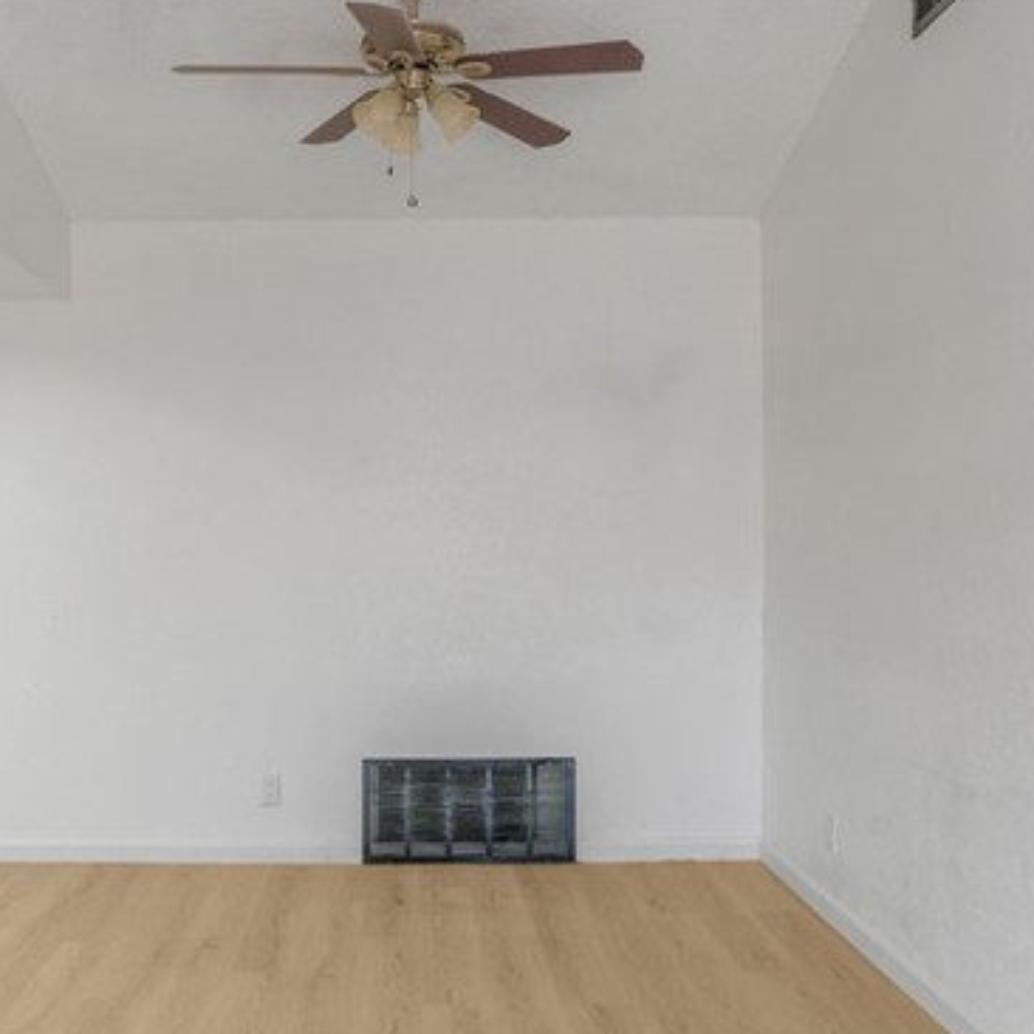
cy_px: 540
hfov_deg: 43.6
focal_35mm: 38
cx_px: 398
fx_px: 1284
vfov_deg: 43.8
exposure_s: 1/30
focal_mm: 16
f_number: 10
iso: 500
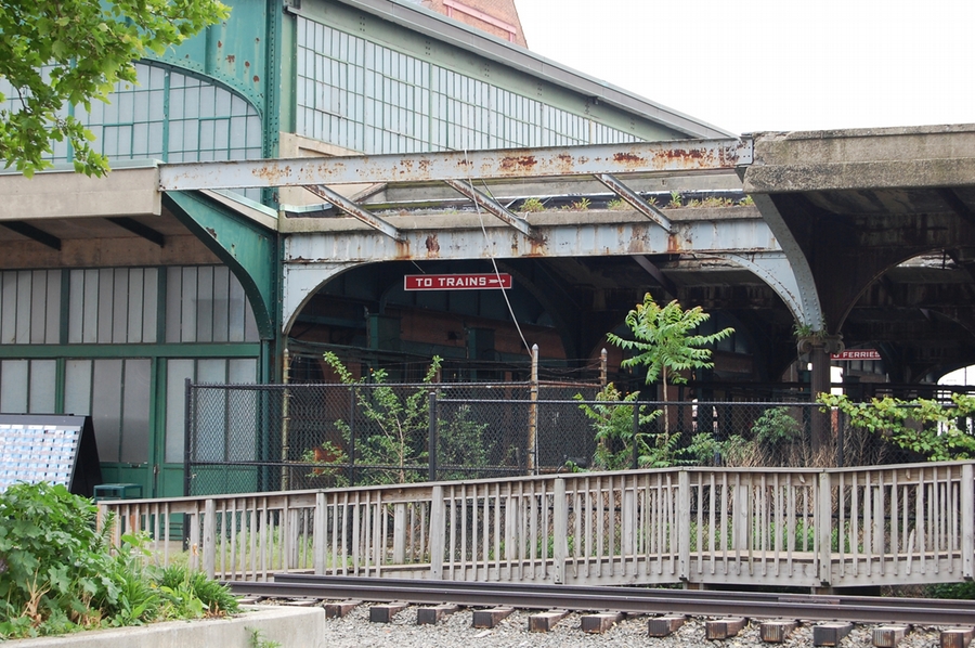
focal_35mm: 82
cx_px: 488
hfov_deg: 24.6
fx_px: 2232
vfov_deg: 16.5
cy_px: 324
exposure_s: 1/80
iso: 400
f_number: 8
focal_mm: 55
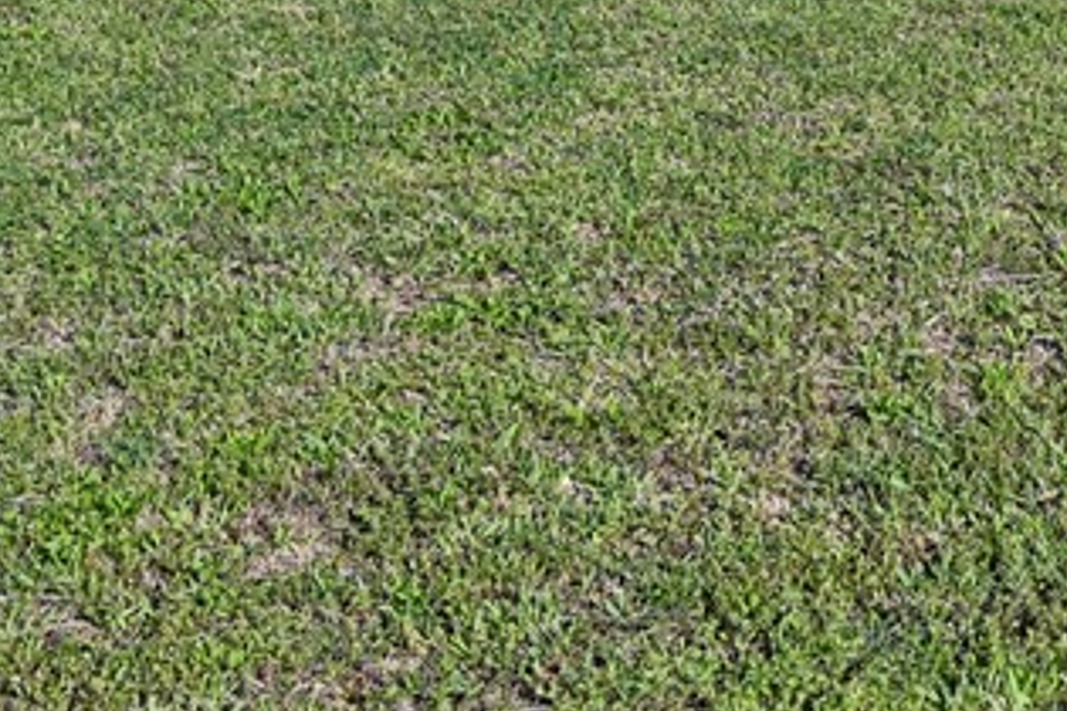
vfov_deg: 16.9
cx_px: 1221
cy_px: -452
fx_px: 2096
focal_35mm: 71
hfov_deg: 26.0
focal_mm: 20.5
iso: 100
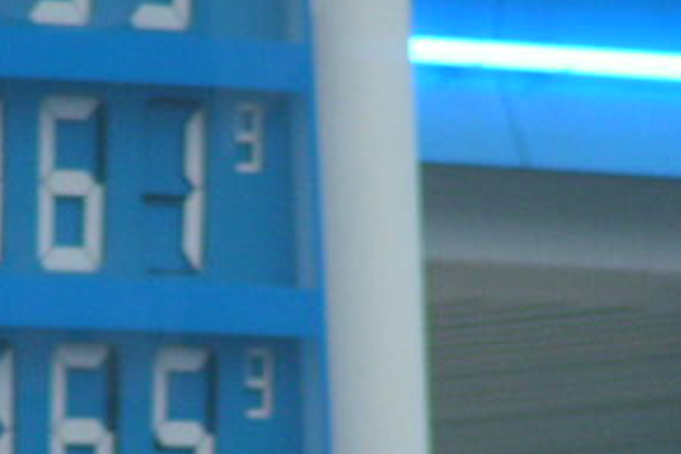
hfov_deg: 2.4
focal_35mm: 870
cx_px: 108
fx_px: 16456
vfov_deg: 1.6
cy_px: 344
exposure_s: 1/50
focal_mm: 58
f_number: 3.5
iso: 200
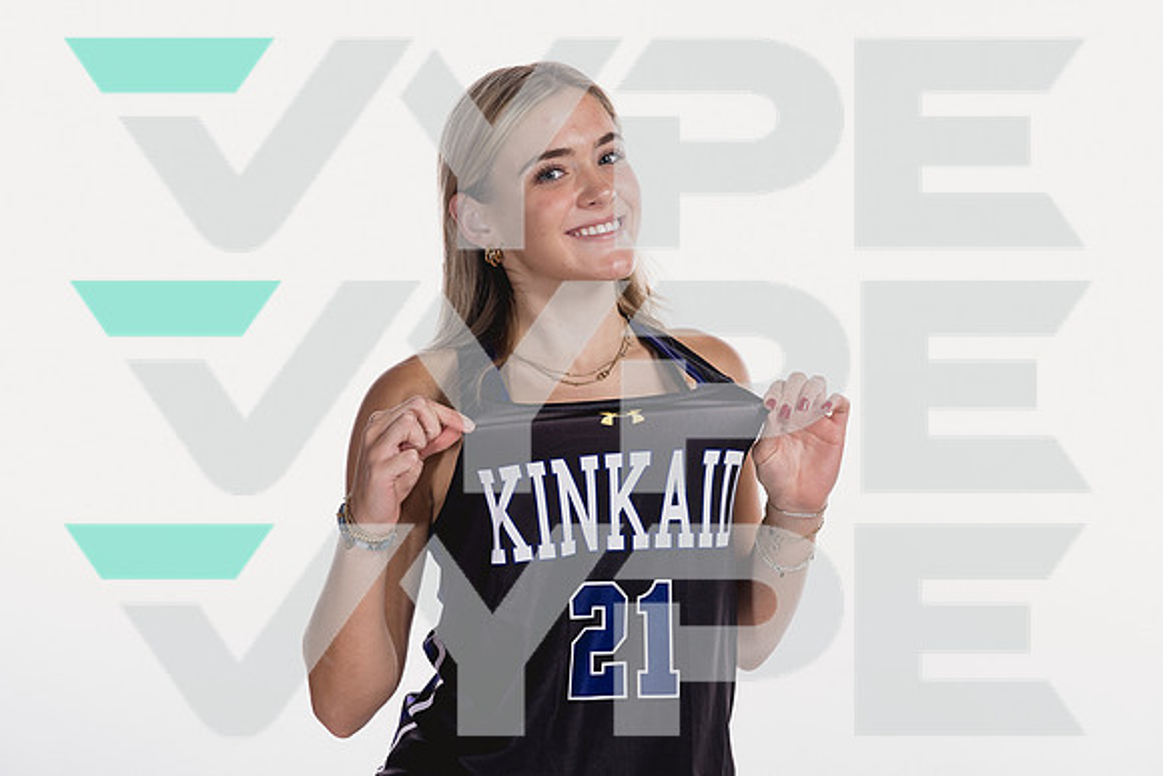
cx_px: 568
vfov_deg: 19.8
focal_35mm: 69
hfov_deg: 29.4
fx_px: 2220
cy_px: 382
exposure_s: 1/250
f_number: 5.6
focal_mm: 66
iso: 400
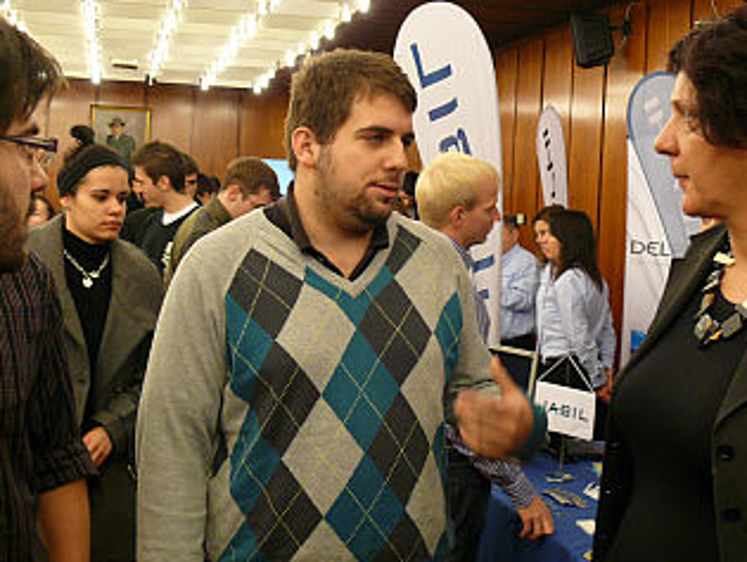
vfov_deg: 29.2
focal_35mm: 50
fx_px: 1080
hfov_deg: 38.1
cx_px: 415
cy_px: 270
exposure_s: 1/30
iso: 160
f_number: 2.8
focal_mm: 7.4
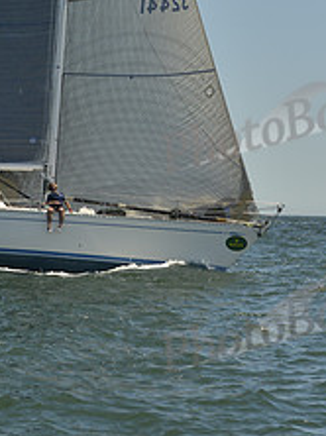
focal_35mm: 176
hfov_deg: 8.4
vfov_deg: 11.2
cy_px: 49
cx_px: 60
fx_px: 2214
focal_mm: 70
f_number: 8
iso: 280
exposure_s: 1/1600
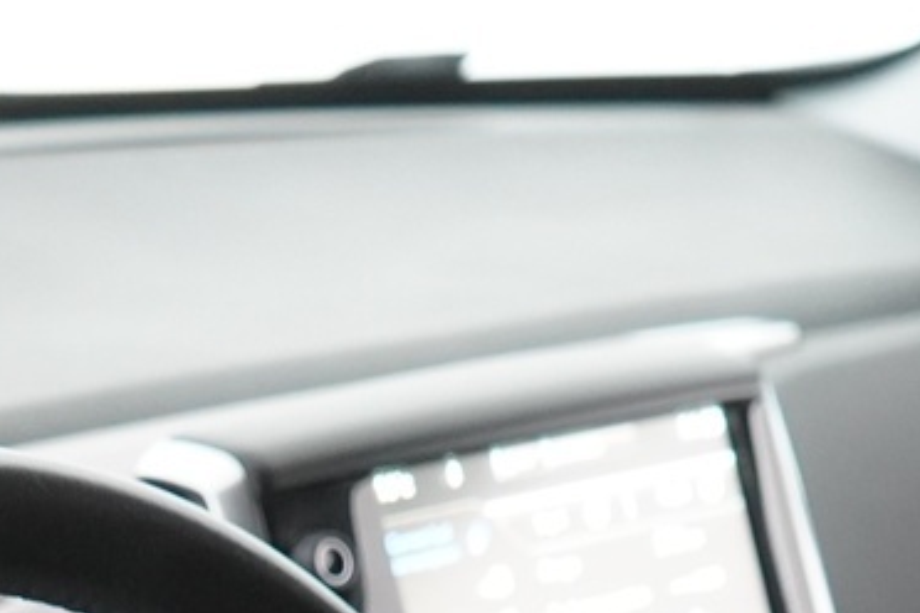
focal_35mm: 122
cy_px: 1241
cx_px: 42
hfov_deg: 16.5
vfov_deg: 10.3
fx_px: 3118
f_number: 3.5
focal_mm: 28
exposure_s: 1/40
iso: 4000
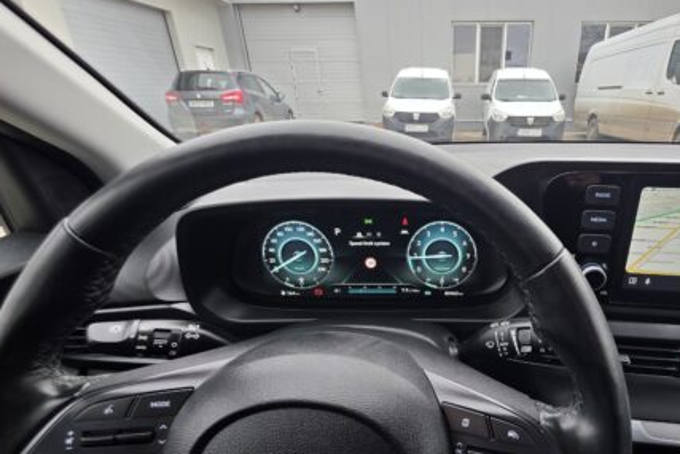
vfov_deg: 63.9
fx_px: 359
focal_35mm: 19
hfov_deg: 84.6
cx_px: 440
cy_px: 277
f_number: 1.9
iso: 20
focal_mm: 2.2
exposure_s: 1/50
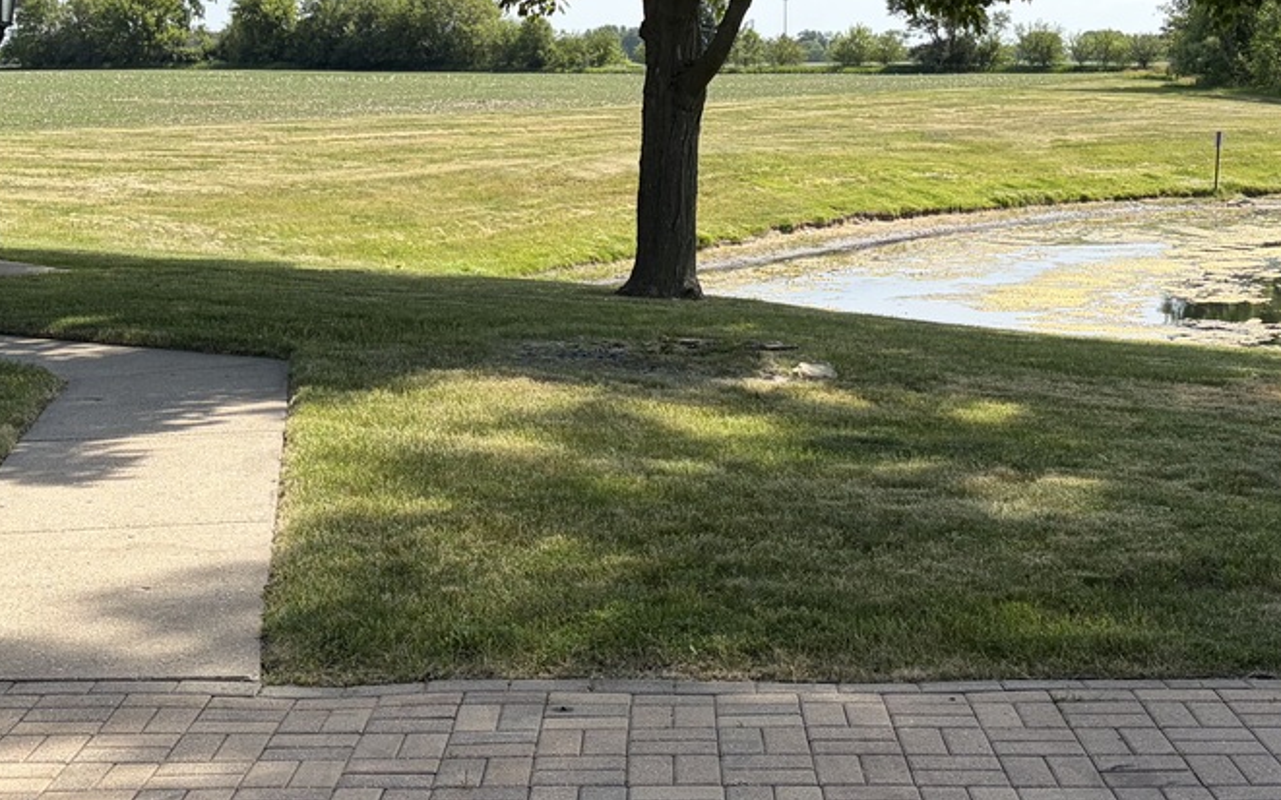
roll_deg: -0.1
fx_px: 2095
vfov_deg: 21.4
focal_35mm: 60
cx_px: 690
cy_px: 161
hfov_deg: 34.0
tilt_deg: -1.5
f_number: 1.6
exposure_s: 1/2283
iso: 50
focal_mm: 5.96
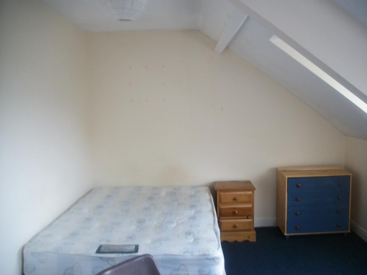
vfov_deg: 44.2
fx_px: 339
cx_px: 184
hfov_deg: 56.8
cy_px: 138
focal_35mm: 32
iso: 80
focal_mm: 5.7
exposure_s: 1/30
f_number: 2.9
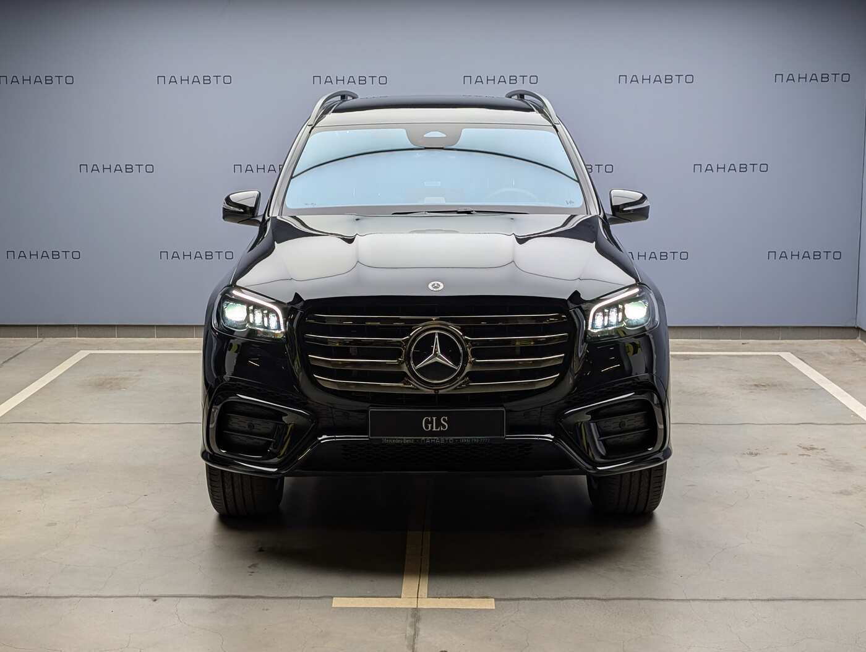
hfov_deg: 38.9
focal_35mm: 49
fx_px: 1228
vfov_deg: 29.7
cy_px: 326
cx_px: 433
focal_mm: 6.9
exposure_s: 1/100
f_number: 1.68
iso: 19
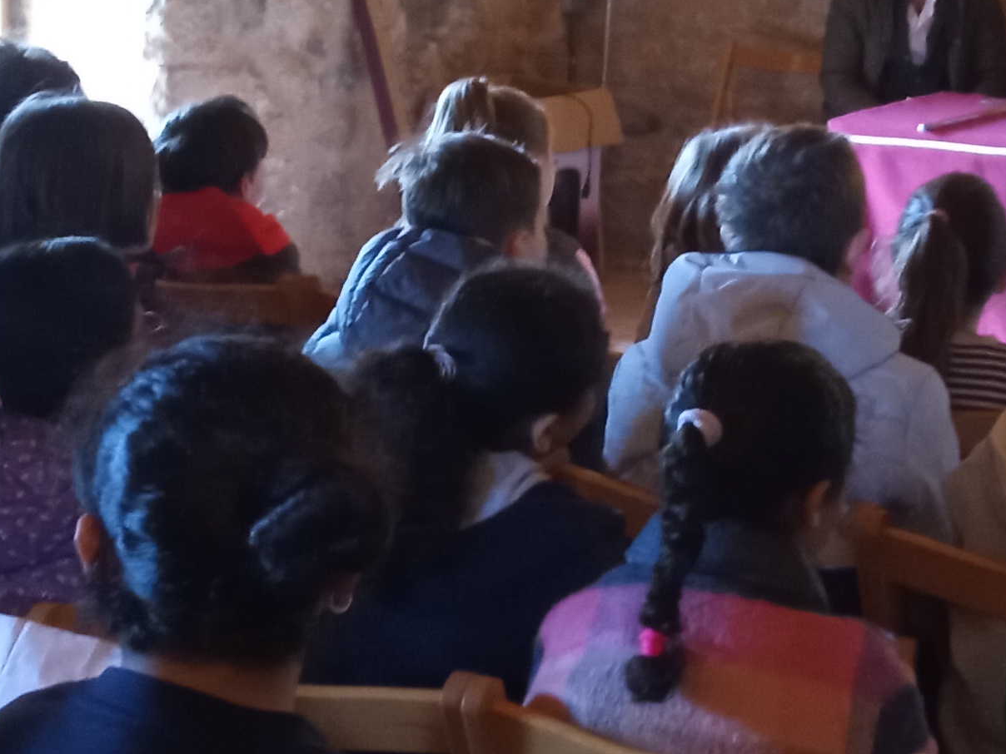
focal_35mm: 93
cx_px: 725
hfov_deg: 21.0
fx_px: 2703
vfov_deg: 15.9
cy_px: 355
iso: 1150
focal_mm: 3.79
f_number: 2.2
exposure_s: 1/20
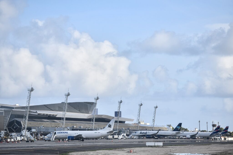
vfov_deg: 8.1
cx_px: 116
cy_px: 78
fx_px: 1100
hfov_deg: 12.1
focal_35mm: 170
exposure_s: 1/4000
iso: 320
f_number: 4.5
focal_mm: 170
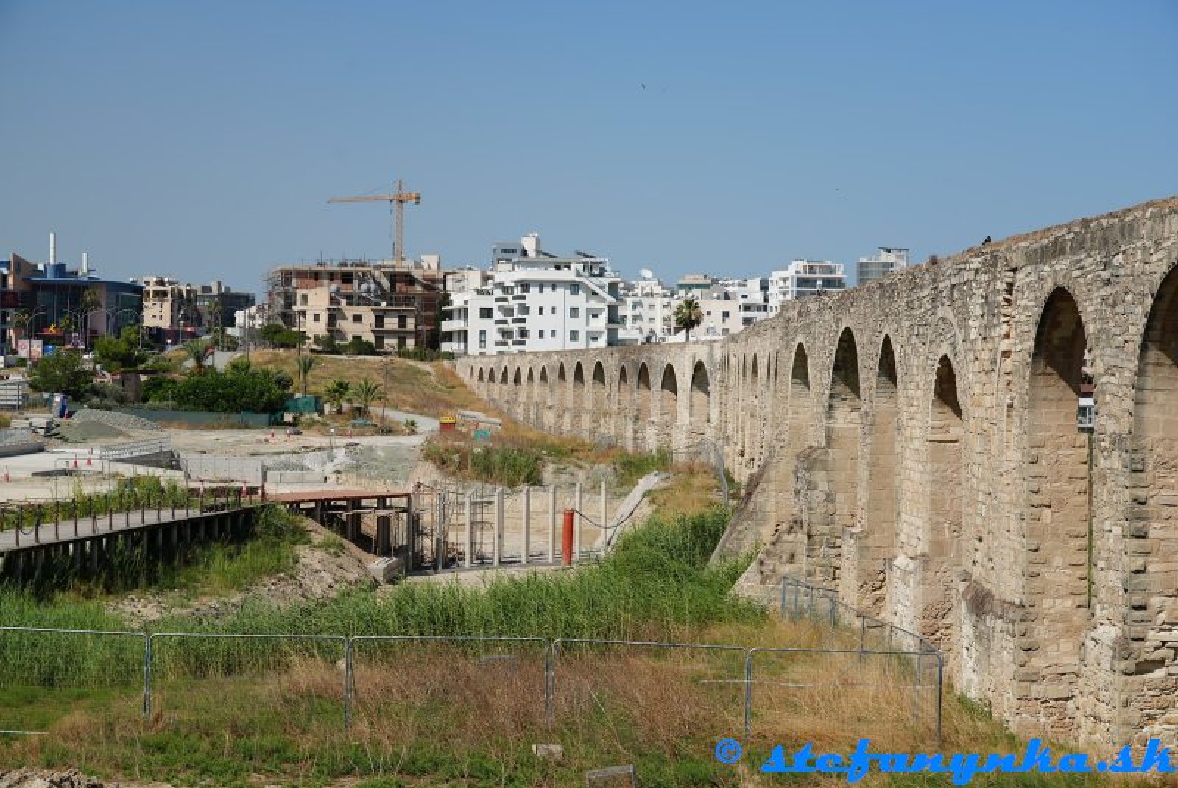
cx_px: 589
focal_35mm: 77
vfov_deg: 17.8
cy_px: 394
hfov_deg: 26.3
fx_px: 2522
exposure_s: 1/200
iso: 100
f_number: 9
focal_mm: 77
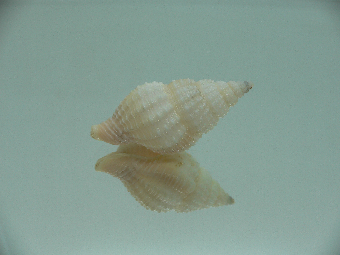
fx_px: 344
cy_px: 128
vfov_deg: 40.7
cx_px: 170
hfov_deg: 52.6
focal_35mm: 35
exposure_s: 1/60
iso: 80
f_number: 2.8
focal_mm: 4.6
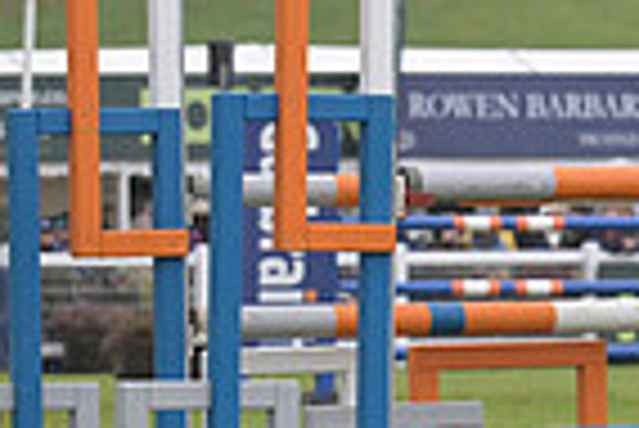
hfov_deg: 4.2
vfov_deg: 2.8
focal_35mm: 489
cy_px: 2
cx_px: 1224
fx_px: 8688
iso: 1000
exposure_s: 1/1250
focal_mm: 120
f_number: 4.5
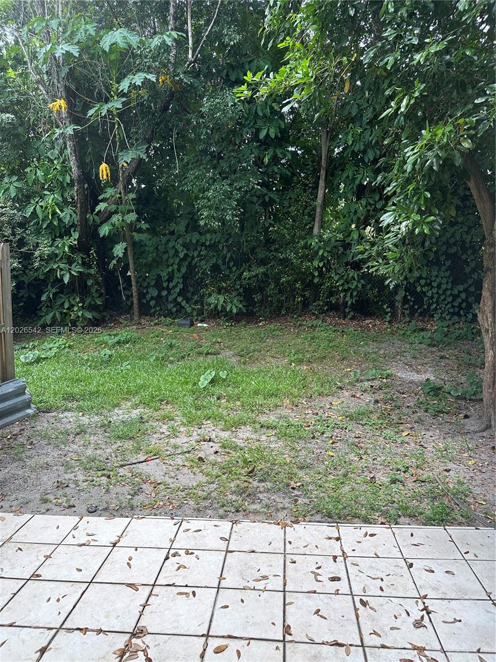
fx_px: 459
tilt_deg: -6.2
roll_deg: -1.1
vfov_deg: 71.6
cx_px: 248
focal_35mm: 24
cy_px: 331
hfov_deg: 56.8
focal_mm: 6.86
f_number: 1.78
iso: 80
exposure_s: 1/516
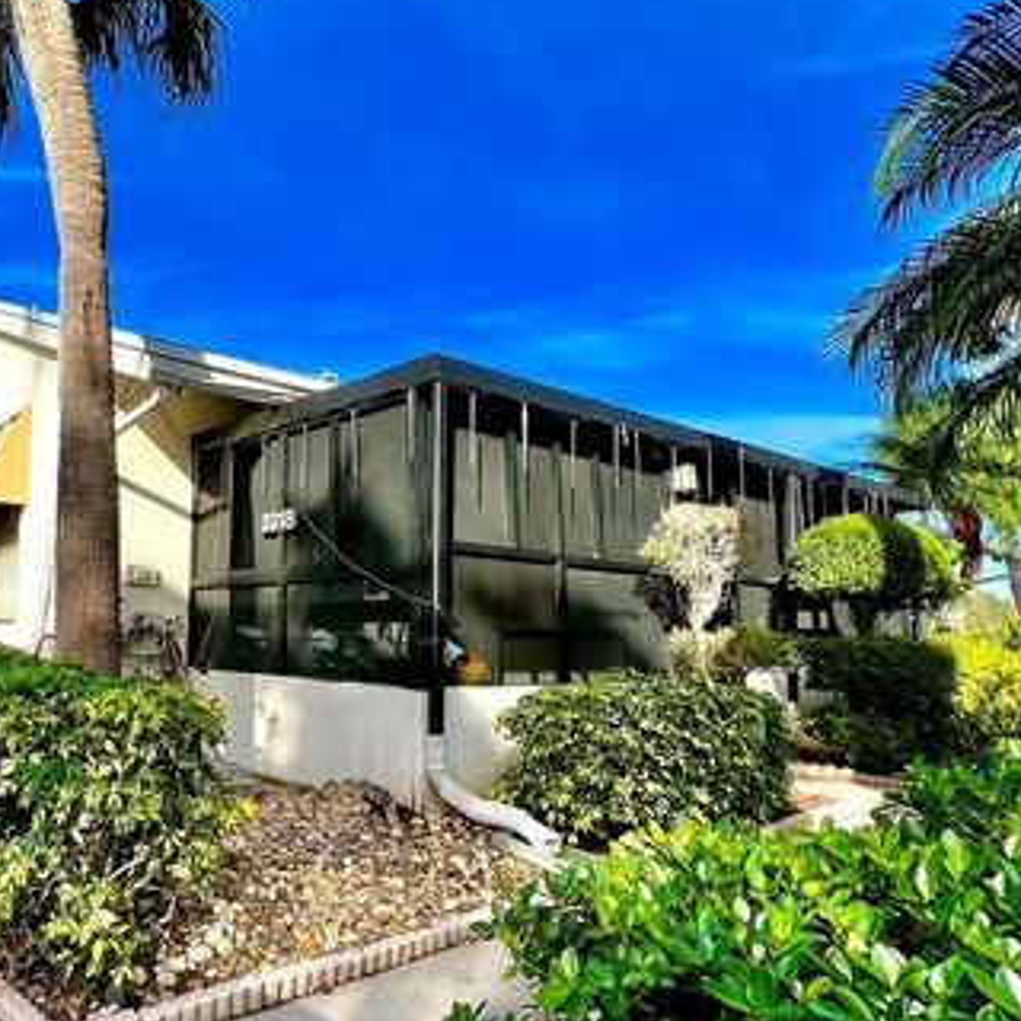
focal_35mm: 23
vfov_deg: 67.3
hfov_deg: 62.7
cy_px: 514
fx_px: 768
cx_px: 236
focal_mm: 1.57
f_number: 1.8
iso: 32
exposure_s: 1/1597
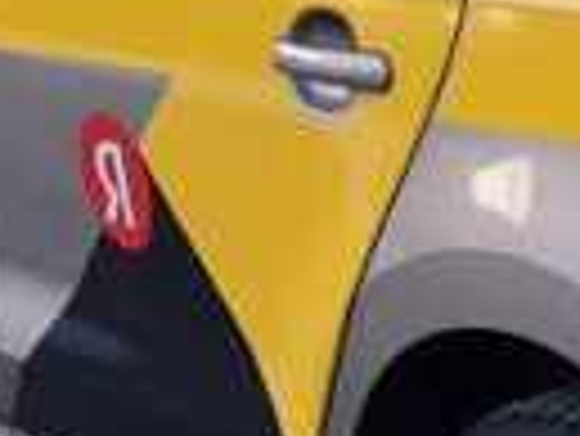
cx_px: 980
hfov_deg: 12.3
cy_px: 175
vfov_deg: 10.0
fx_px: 2499
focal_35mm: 149
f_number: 1.8
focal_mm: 7
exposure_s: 1/100
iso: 320
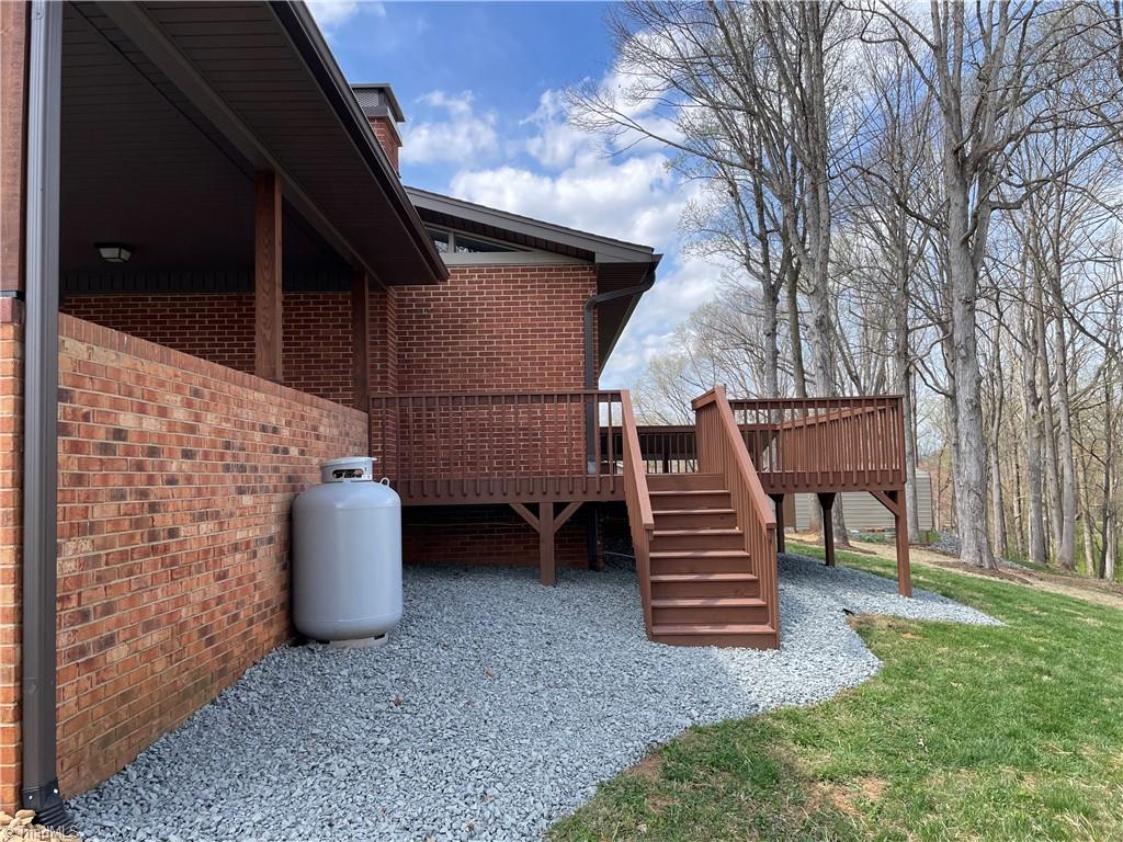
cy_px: 421
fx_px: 843
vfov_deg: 53.1
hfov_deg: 67.3
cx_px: 562
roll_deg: +1.4
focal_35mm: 26
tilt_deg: +4.5
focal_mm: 4.2
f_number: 1.6
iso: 32
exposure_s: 1/1416
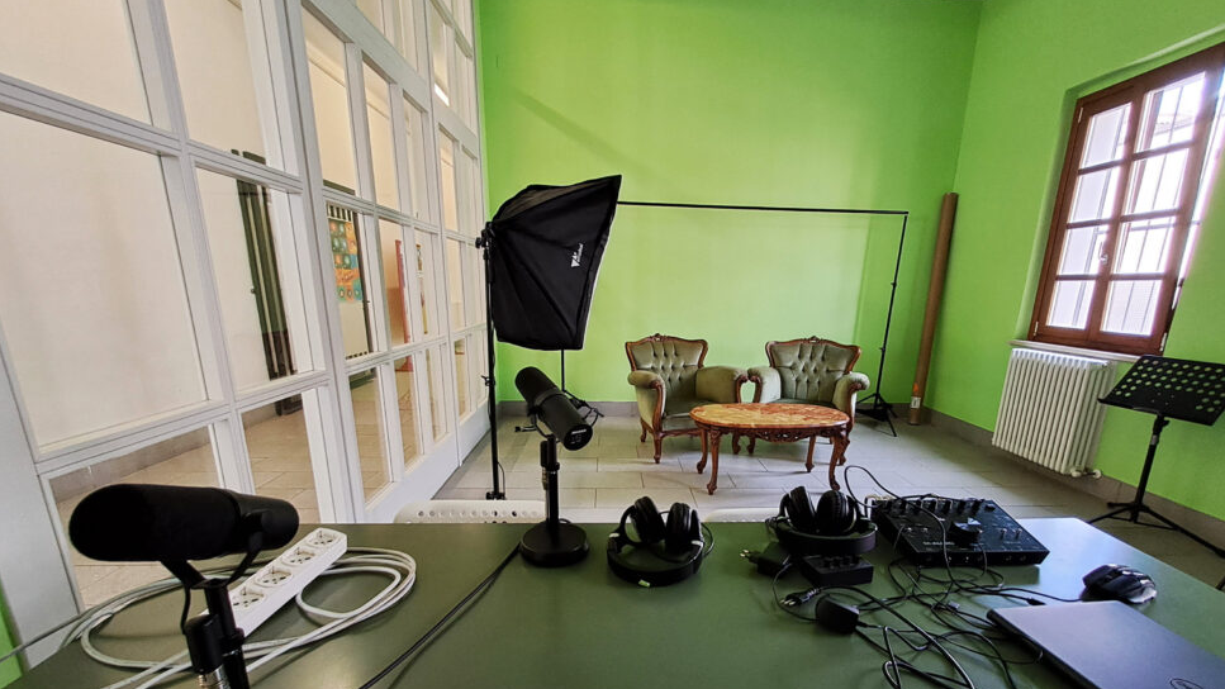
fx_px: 487
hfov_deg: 102.9
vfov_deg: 69.6
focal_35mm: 15
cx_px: 637
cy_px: 422
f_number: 2.2
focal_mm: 1.4
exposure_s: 1/50
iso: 125
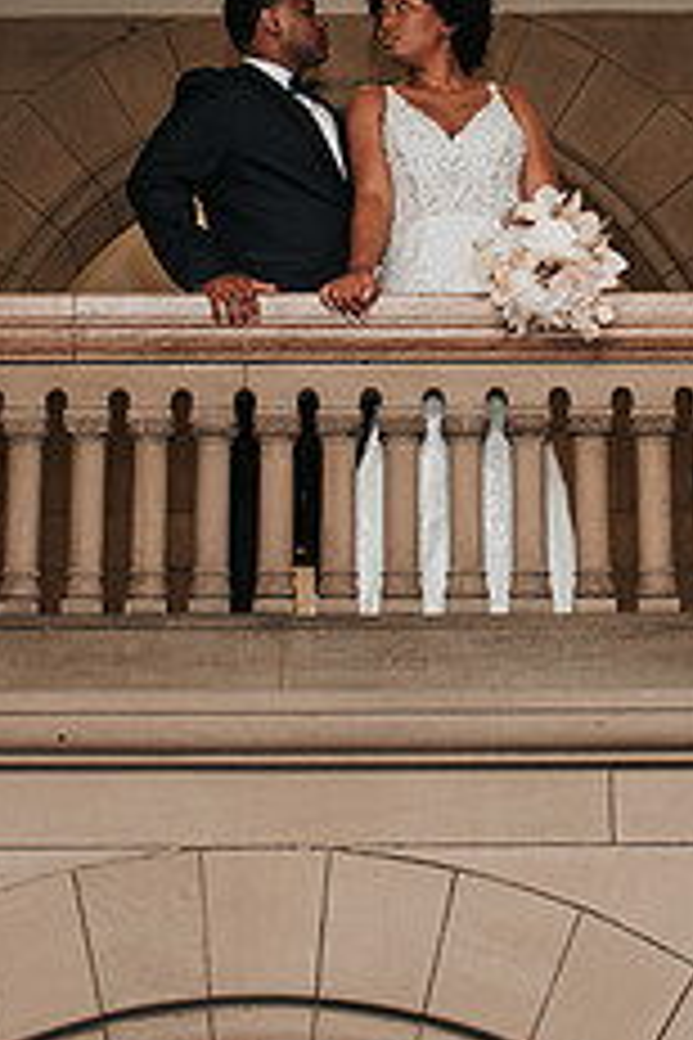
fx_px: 2945
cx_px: 450
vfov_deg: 19.7
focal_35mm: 102
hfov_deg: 13.4
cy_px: 108
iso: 1000
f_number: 3.2
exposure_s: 1/125
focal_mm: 35
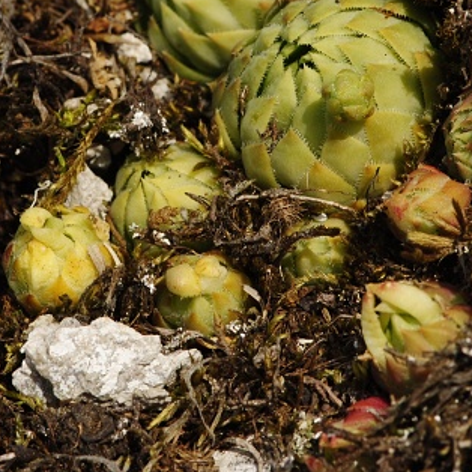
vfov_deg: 6.3
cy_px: 90
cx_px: 159
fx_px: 4259
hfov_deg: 6.3
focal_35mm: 276
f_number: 10
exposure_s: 1/320
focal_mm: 85
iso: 100
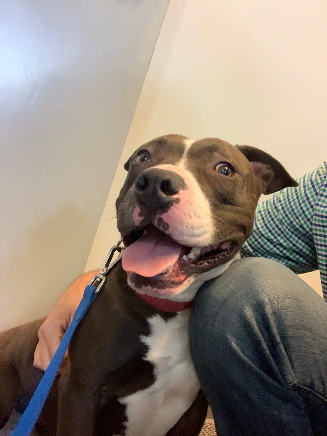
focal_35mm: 32
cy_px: 218
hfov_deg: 44.2
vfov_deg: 56.8
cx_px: 164
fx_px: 403
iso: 250
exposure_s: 1/30
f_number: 2.2
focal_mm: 2.87
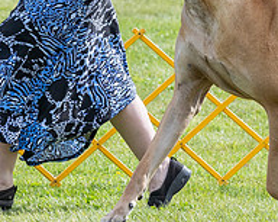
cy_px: -35
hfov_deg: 3.3
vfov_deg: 2.7
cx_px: 148
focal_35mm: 582
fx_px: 4781
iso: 500
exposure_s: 1/1250
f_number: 5.6
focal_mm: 156
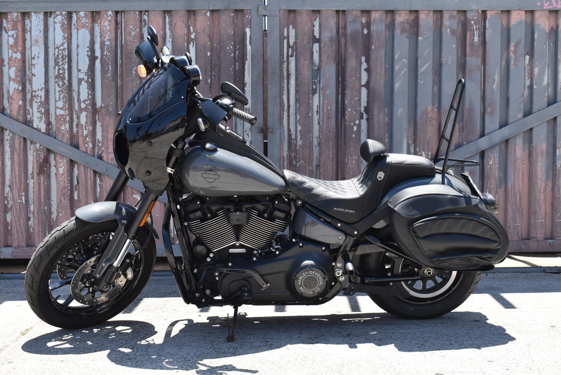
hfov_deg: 37.8
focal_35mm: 52
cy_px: 188
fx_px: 818
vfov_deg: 25.8
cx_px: 280
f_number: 8
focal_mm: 35
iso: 200
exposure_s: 1/250
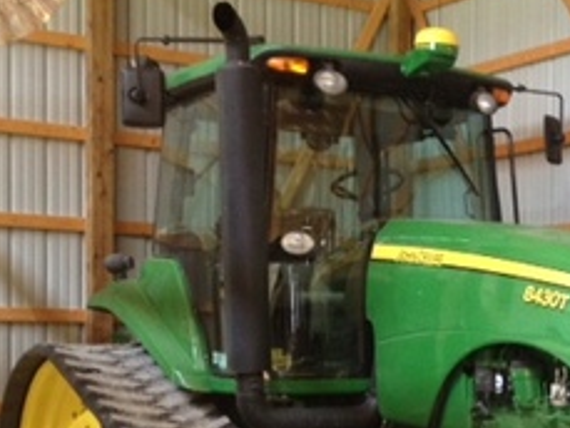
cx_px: 500
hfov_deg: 23.0
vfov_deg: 17.6
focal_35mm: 83
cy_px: 356
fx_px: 1367
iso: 200
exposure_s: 1/20
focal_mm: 4.28
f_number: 2.4
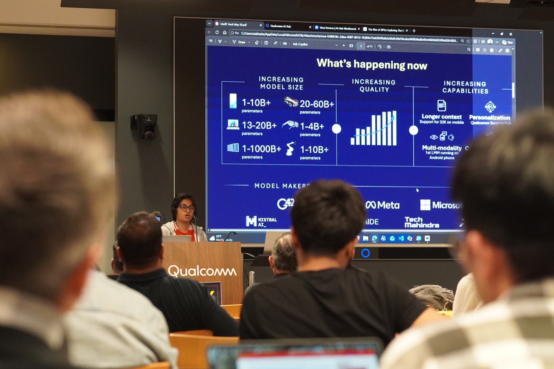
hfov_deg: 18.2
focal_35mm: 112
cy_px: 184
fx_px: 1731
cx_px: 277
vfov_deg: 12.2
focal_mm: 75
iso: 5000
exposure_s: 1/160
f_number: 4
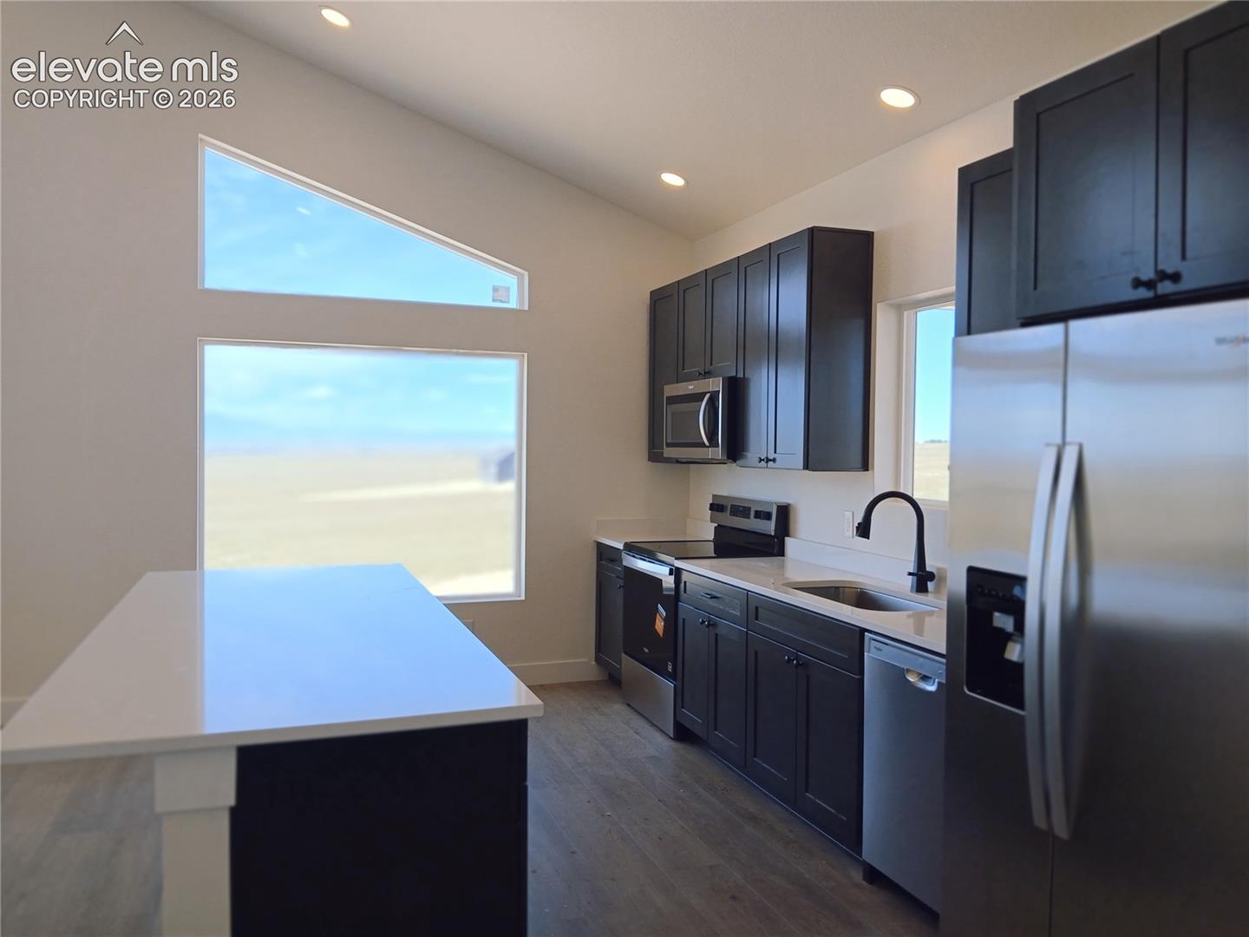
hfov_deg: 67.3
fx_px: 938
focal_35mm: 26
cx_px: 624
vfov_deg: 53.1
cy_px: 468
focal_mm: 3.98
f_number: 1.8
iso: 25
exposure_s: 1/120
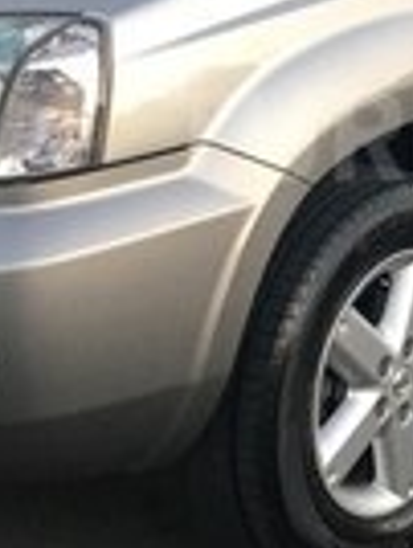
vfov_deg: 18.2
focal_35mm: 107
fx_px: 1697
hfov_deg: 13.5
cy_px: 135
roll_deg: -0.5
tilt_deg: -14.4
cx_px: 478
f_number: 2.2
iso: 50
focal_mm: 4.15
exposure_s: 1/33
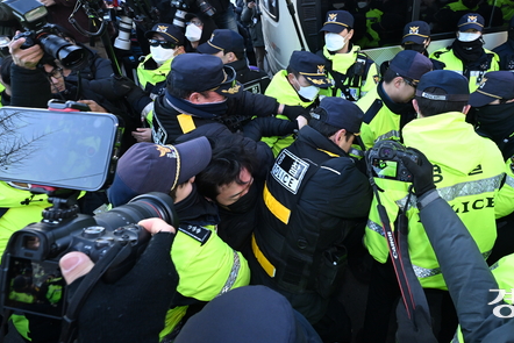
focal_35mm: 20
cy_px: 117
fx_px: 281
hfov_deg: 83.3
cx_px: 320
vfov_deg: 61.4
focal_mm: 14.5
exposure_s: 1/200
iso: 2500
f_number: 9
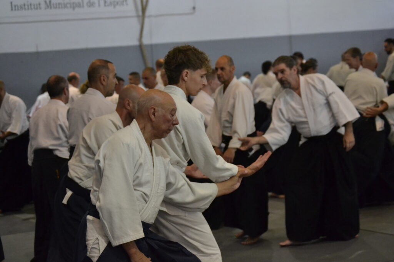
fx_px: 903
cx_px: 197
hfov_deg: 24.6
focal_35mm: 82
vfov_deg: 16.6
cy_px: 131
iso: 3200
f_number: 4
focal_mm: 55
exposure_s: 1/400
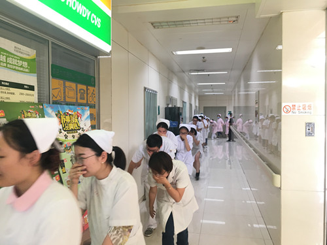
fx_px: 274
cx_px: 164
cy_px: 122
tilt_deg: -0.5
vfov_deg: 48.2
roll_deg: +0.3
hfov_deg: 61.7
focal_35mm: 29
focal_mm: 4.15
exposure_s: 1/33
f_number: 2.2
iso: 100
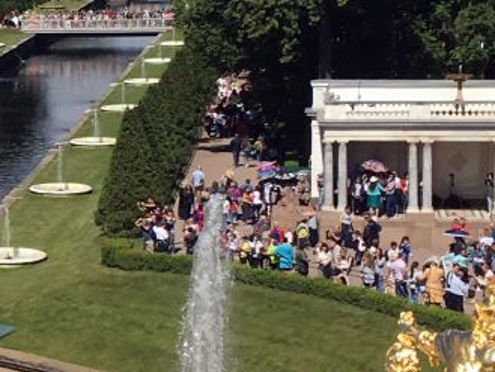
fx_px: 2017
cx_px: -311
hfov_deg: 13.0
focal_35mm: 141
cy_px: 164
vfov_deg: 10.5
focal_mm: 4.15
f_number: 2.2
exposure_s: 1/2404
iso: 25
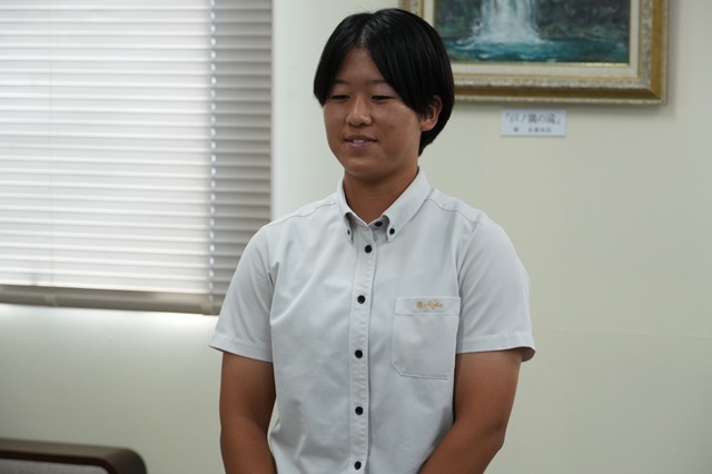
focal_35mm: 105
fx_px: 2076
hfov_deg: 19.5
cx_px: 356
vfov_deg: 13.0
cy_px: 237
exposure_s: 1/160
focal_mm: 70
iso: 1250
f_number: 5.6
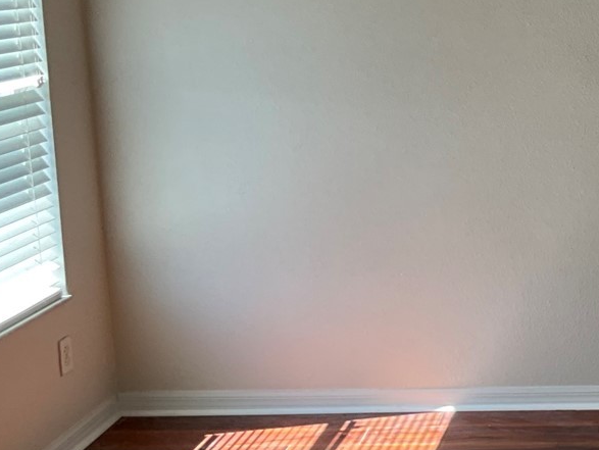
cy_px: 159
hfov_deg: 23.5
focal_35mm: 79
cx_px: 622
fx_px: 1368
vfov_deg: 18.6
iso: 16
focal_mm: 3
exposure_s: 1/120
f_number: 1.8
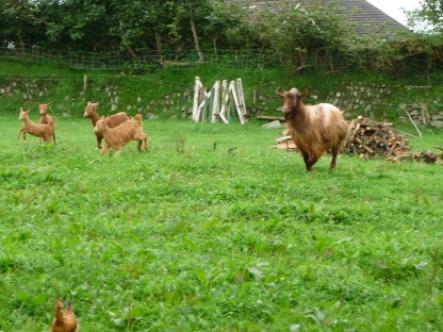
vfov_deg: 9.8
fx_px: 1945
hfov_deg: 13.0
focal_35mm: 152
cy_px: 155
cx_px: 211
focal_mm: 24.1
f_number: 4.8
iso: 200
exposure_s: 1/160
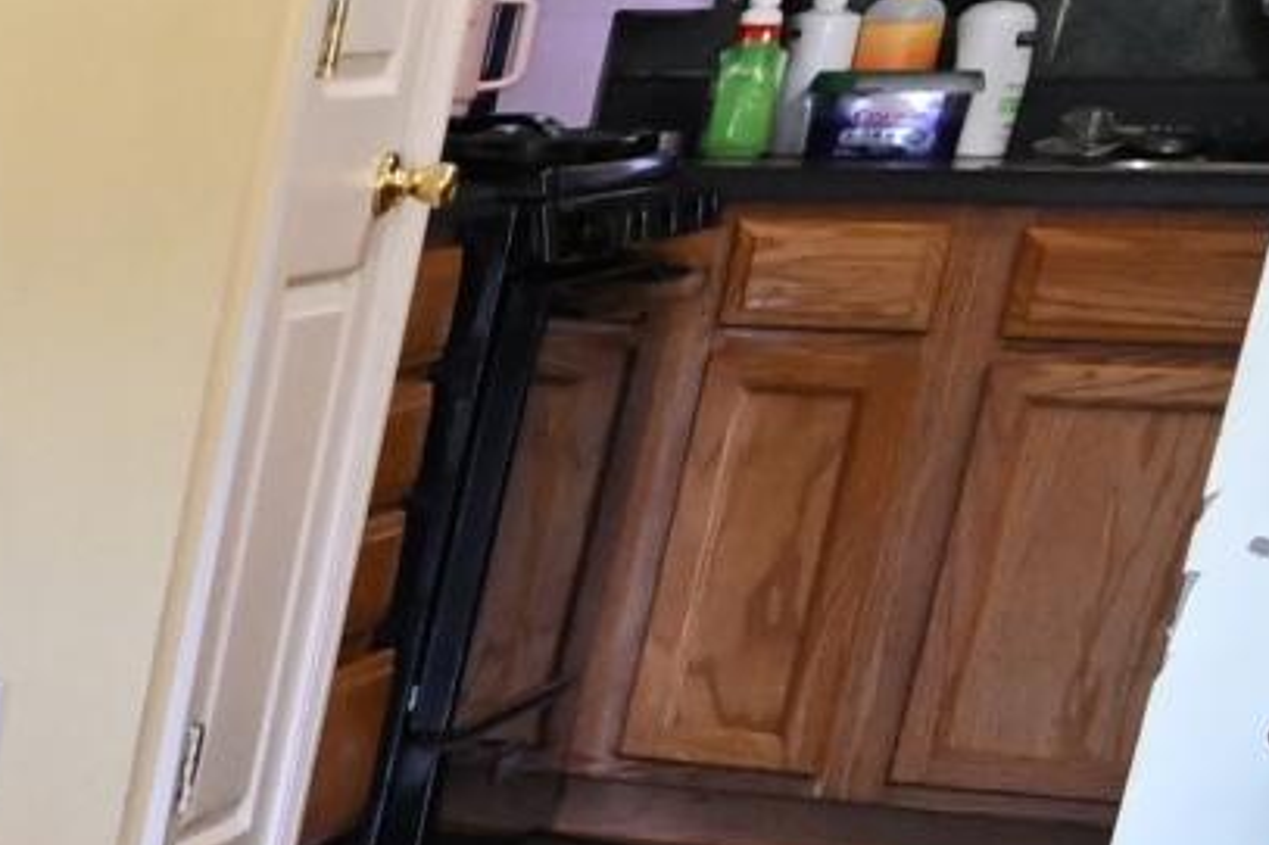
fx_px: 4158
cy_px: 1160
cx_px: -3003
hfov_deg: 9.9
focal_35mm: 118
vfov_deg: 11.3
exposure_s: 1/160
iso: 1600
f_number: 4
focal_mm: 16
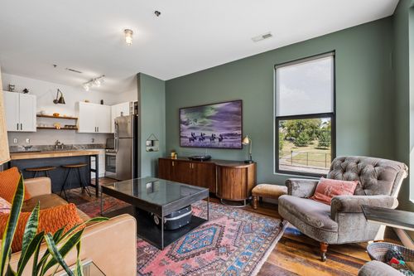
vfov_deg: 77.3
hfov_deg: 100.4
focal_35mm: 15
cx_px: 207
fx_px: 172
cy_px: 138
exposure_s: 1/15
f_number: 8
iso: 160
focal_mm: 10
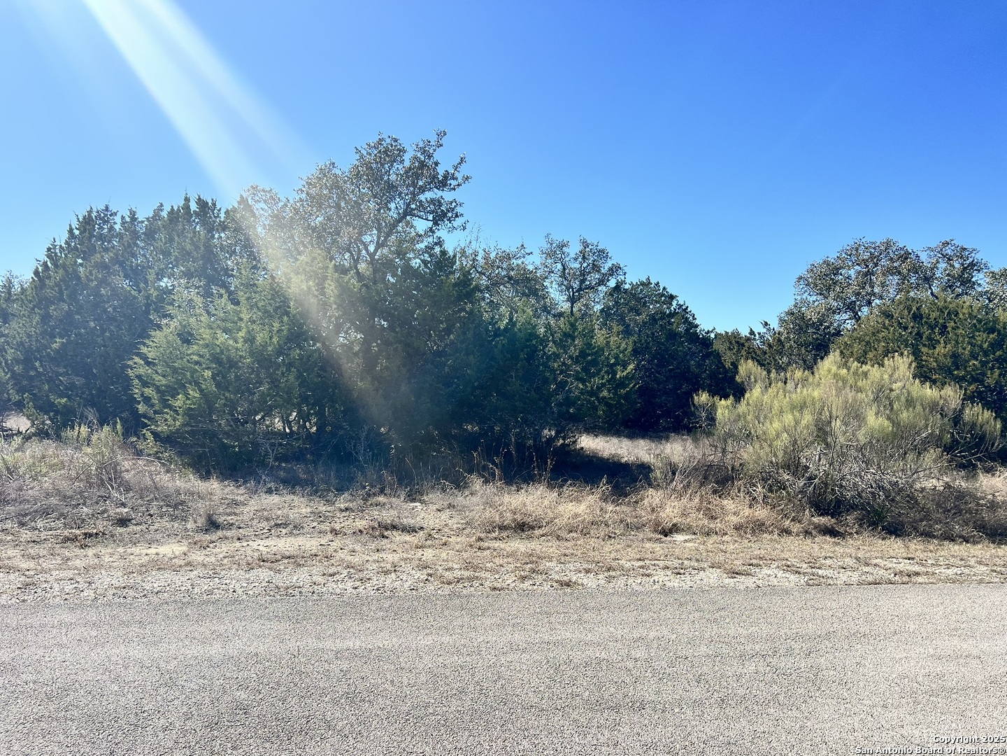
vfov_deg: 53.1
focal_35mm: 26
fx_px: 756
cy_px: 378
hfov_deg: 67.3
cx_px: 504
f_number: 1.5
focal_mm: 5.7
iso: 50
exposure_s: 1/3968
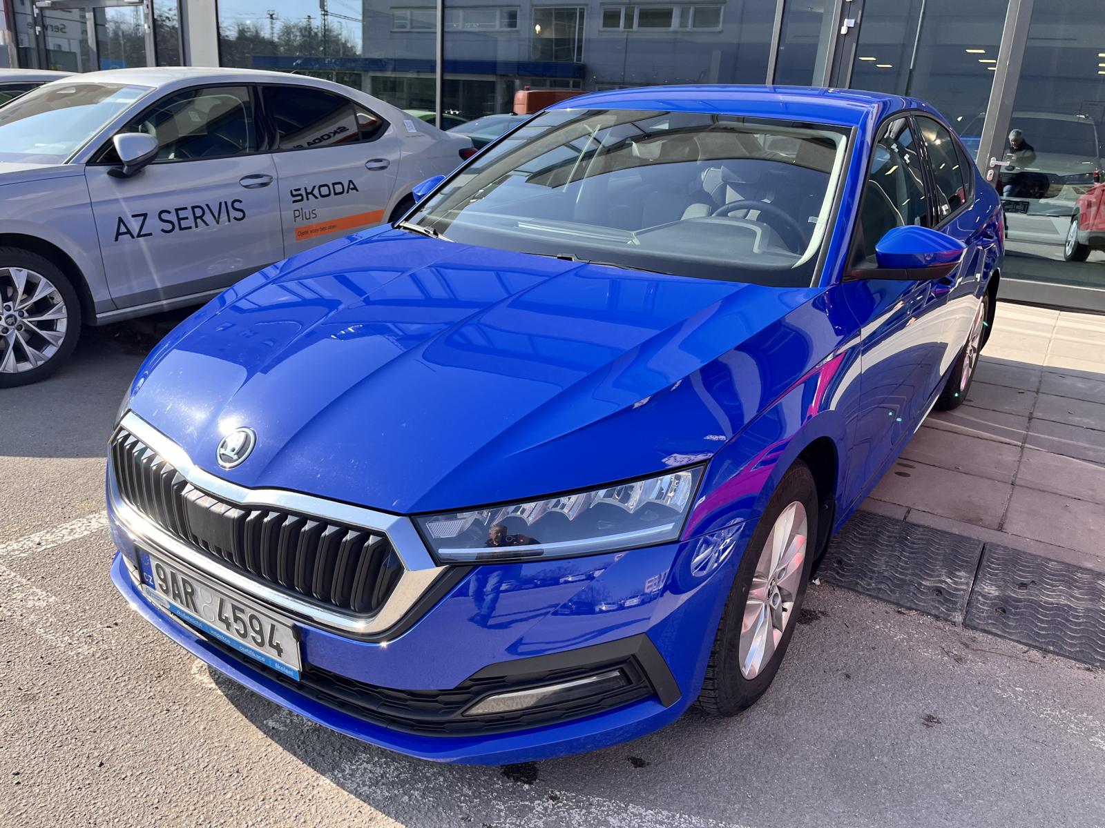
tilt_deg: -20.7
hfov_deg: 67.3
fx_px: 830
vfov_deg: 53.1
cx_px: 552
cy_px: 414
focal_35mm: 26
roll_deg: -2.8
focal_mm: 5.1
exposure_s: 1/898
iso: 50
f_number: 1.6
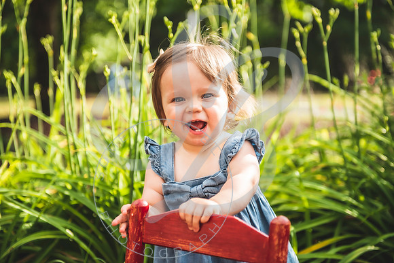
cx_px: 197
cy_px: 132
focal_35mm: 70
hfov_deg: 28.8
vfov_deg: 19.5
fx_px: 766
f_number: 2.8
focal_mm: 70
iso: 100
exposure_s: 1/500
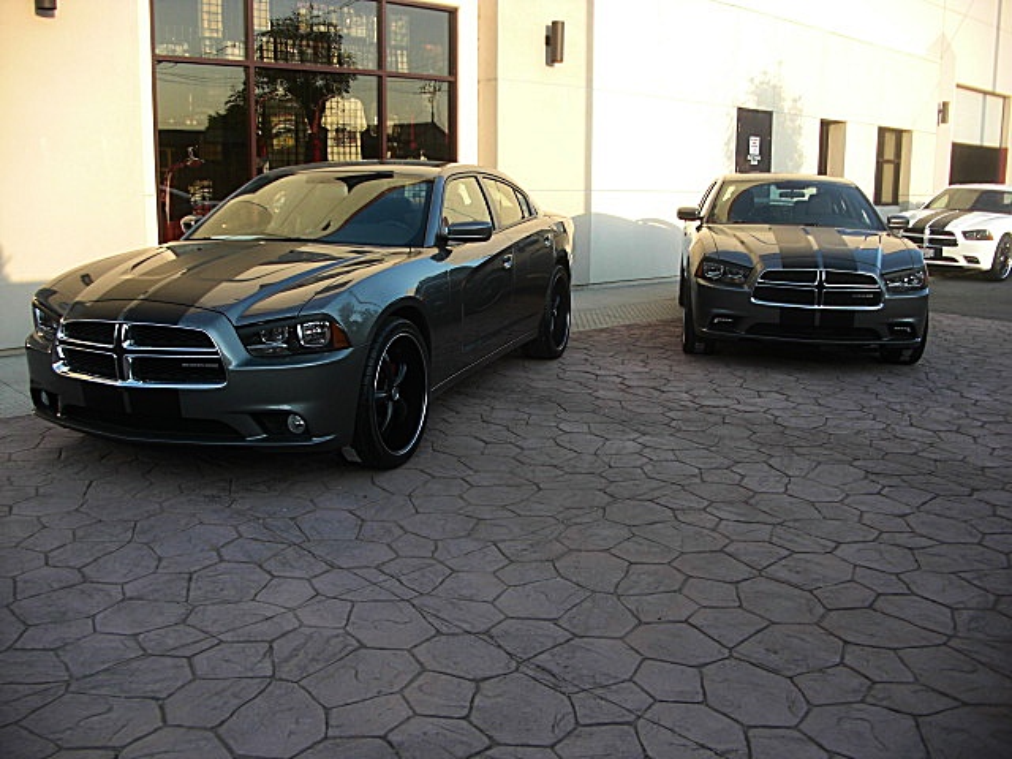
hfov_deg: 51.4
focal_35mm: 36
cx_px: 506
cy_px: 380
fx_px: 1052
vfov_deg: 39.7
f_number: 2.8
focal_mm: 6.3
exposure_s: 1/160
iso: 50
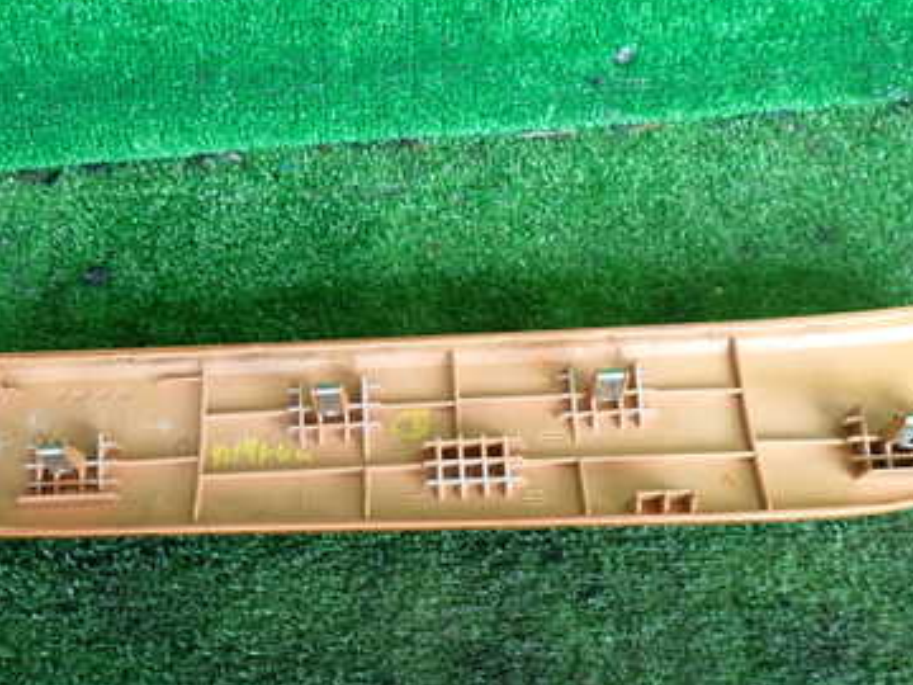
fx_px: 1319
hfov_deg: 37.6
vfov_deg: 29.1
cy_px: 391
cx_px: 269
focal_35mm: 50
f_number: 2.3
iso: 200
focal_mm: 5.4
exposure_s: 1/60
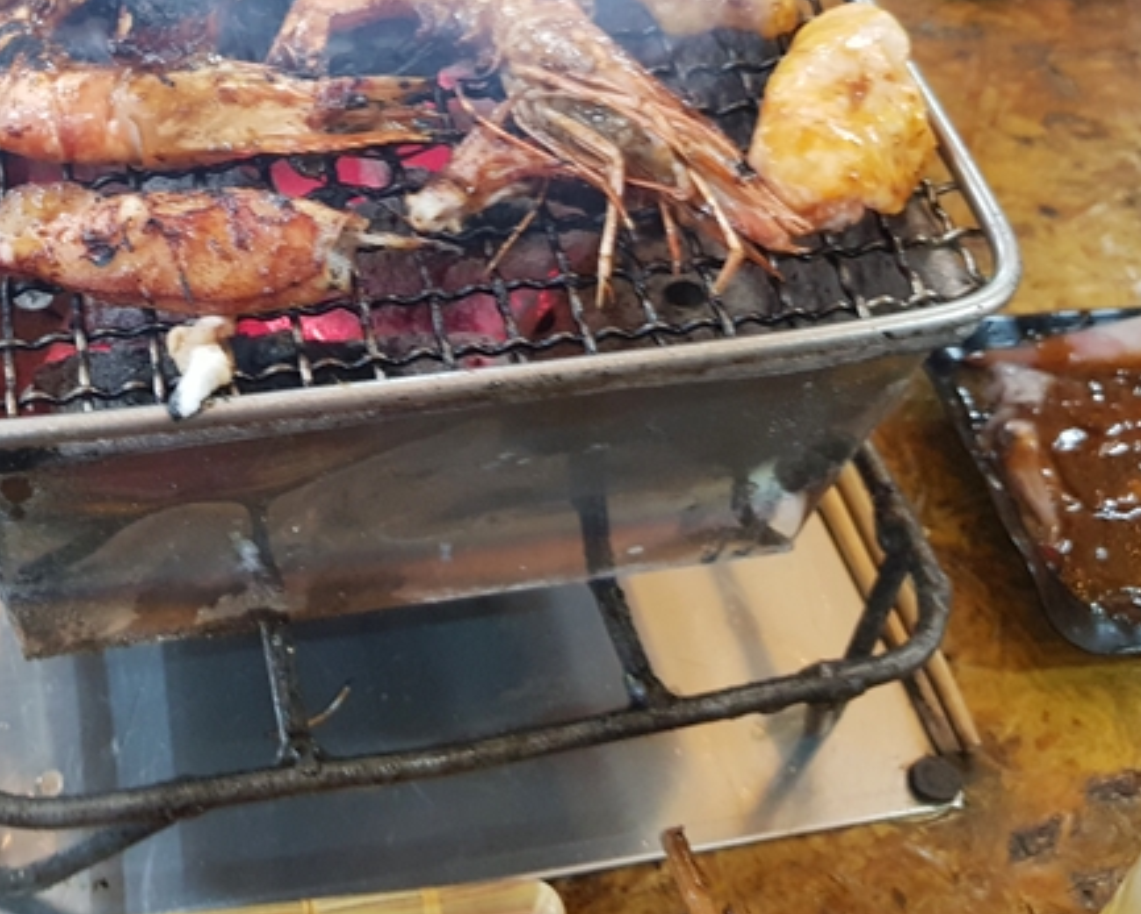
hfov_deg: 43.5
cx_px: 300
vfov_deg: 36.0
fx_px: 1385
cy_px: 278
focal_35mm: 41
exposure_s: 1/10
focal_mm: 4.2
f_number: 1.7
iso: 250
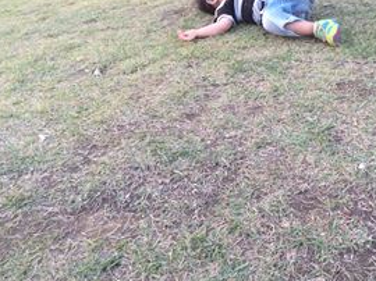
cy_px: 92
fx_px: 467
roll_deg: +10.6
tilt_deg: -21.4
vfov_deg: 33.2
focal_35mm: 43
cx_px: 223
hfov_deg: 43.7
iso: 40
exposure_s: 1/30
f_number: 2.2
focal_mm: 4.15
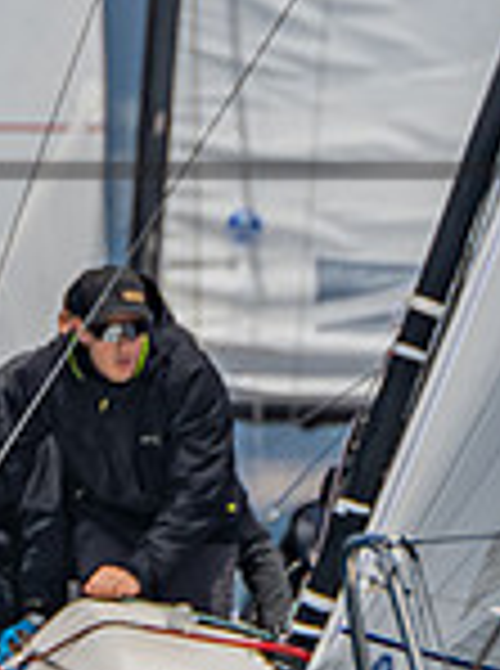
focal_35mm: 2281
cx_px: -505
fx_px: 44120
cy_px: 512
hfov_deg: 0.6
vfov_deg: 0.9
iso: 400
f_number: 6.3
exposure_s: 1/2500
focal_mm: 370
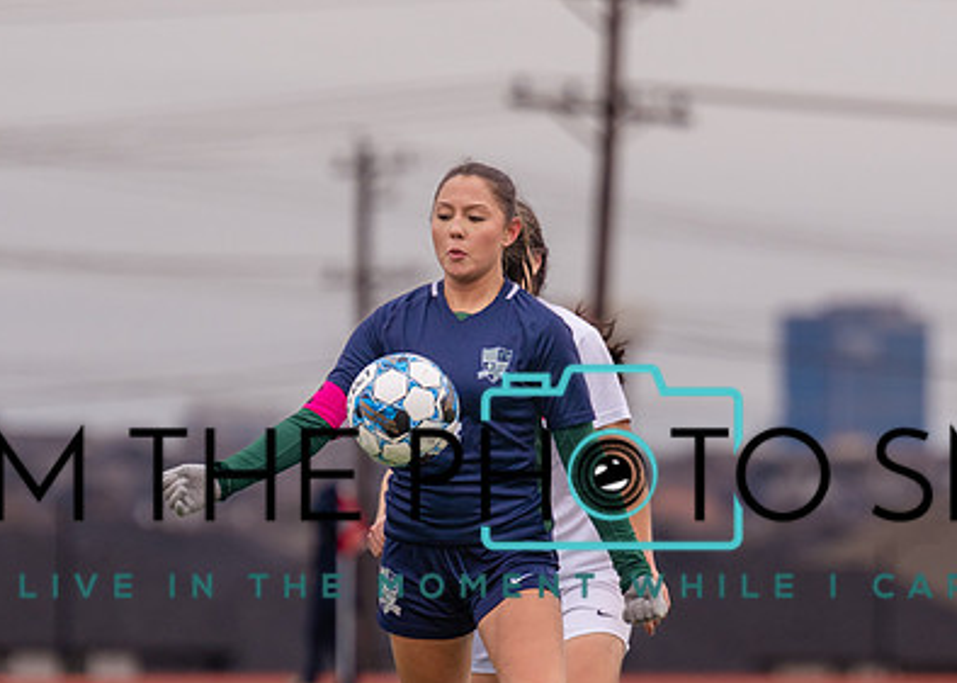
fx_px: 12795
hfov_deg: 4.3
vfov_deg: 3.1
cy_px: 395
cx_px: 538
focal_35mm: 471
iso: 800
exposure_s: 1/1600
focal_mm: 239
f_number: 4
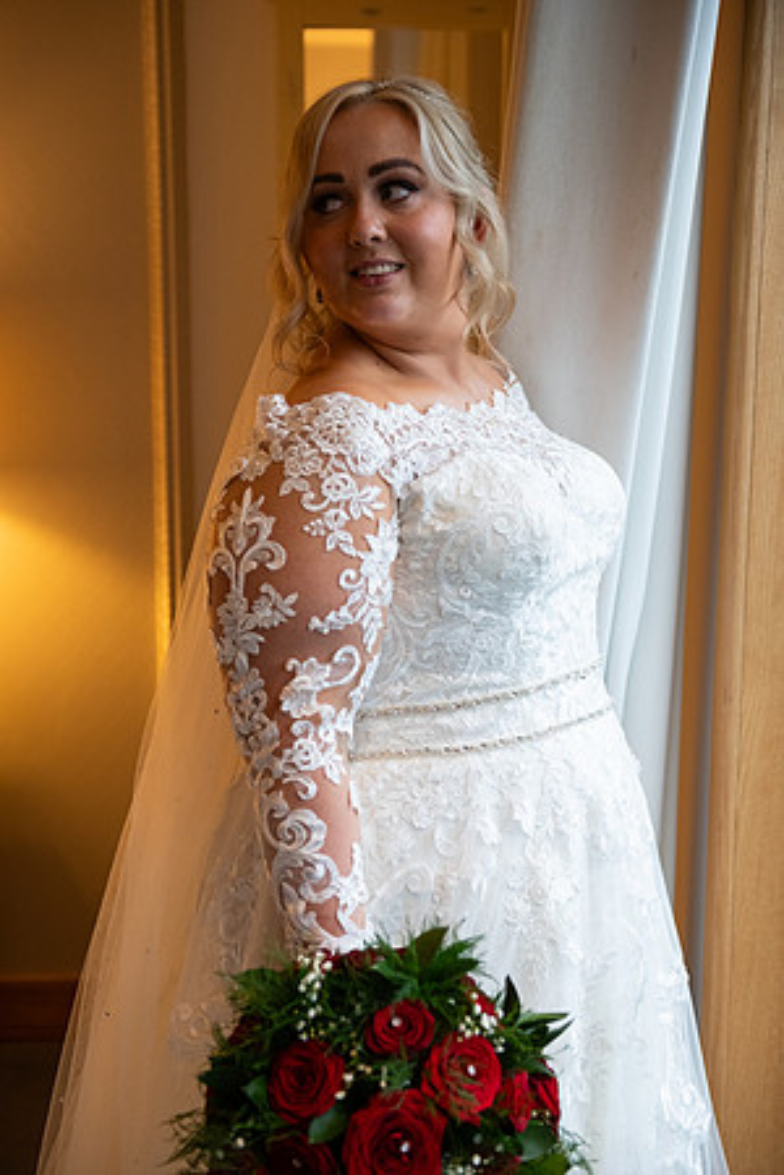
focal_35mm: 45
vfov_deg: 43.6
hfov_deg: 29.9
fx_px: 1470
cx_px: 392
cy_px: 588
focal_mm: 45
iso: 800
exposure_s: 1/160
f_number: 3.5
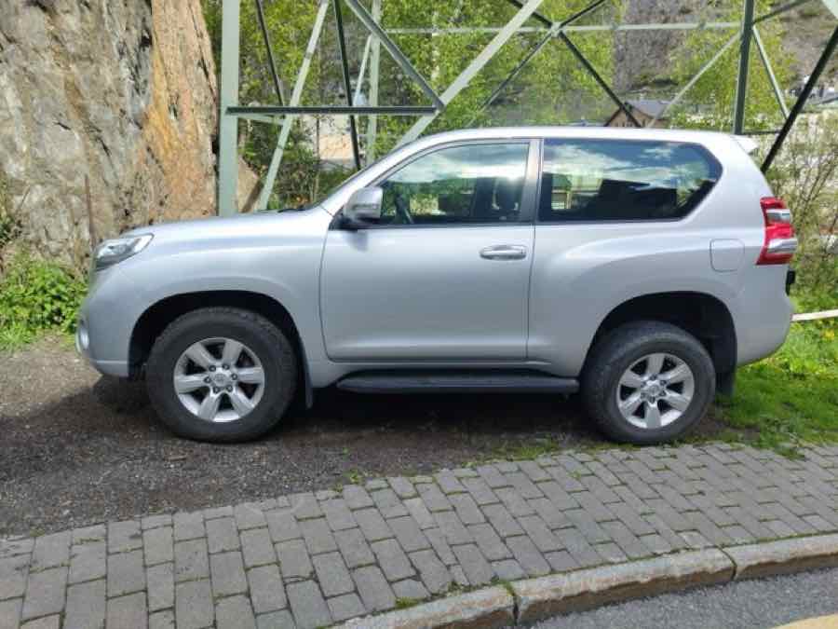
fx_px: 581
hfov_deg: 71.6
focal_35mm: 24
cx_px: 419
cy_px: 314
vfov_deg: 56.8
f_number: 1.88
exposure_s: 1/1967
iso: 100
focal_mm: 5.59
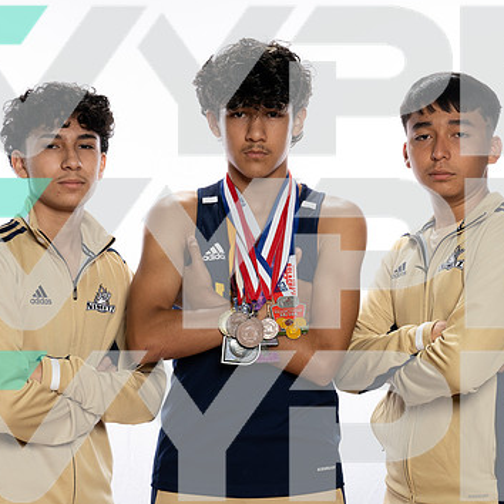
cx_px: 272
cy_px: 257
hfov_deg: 23.4
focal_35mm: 74
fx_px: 1219
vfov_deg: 23.4
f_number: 11
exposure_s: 1/250
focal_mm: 50
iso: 1250
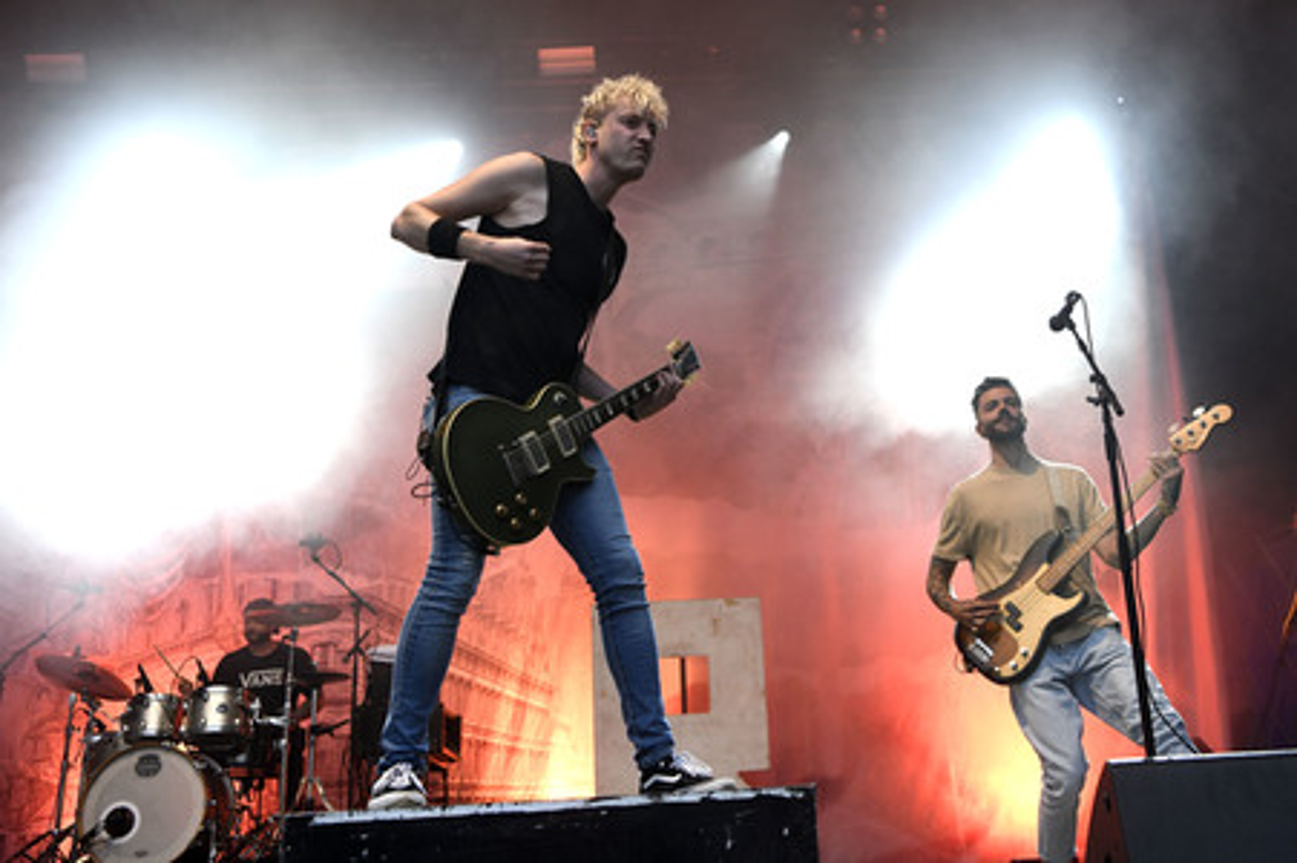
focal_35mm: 35
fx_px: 1260
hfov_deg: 54.5
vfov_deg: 37.8
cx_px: 648
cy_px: 432
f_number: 3.5
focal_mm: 35
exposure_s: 1/320
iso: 1250
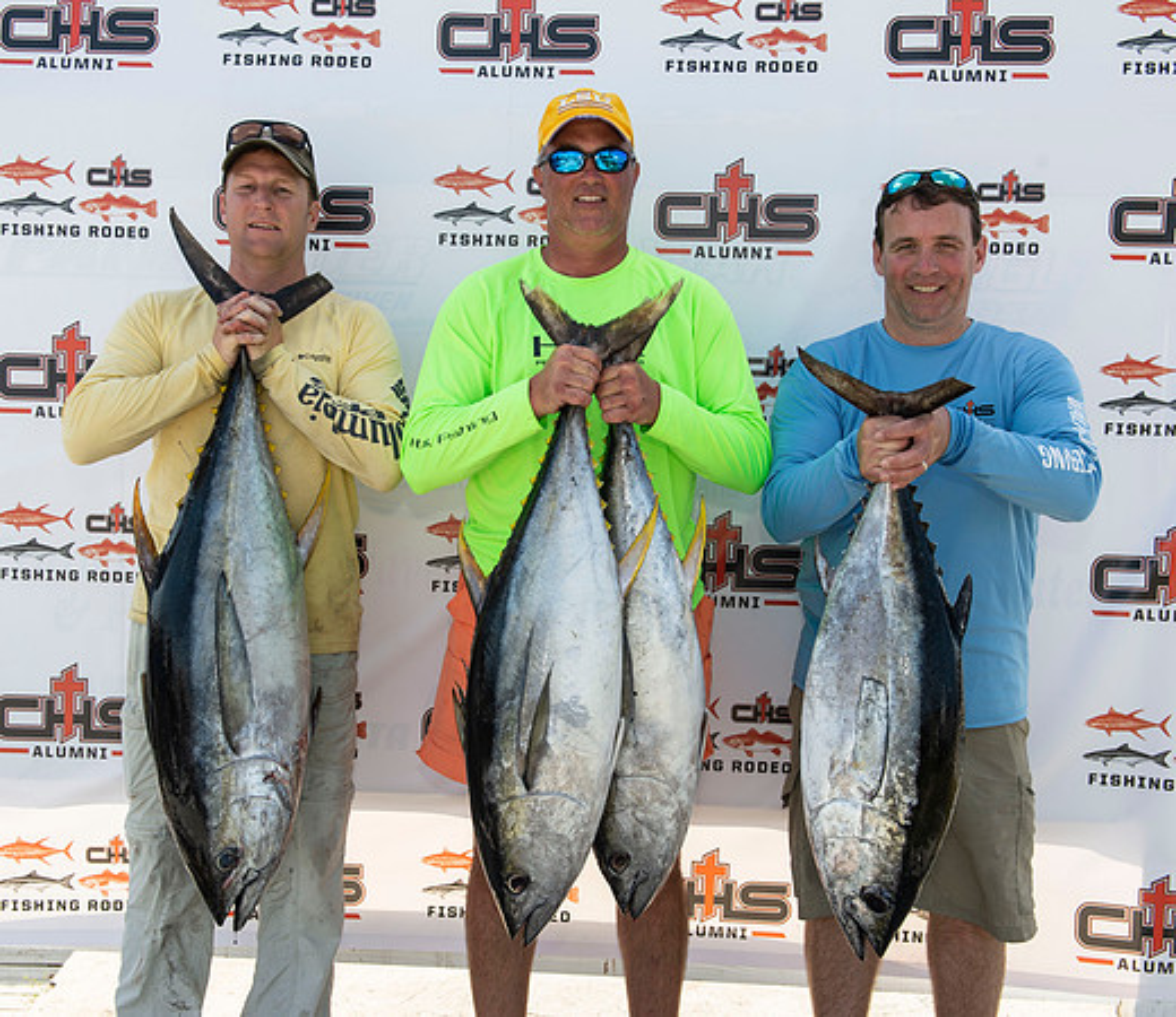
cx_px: 567
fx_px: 1561
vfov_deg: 36.1
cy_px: 498
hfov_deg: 41.3
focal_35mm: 43
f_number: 7.1
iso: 80
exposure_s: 1/200
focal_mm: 36
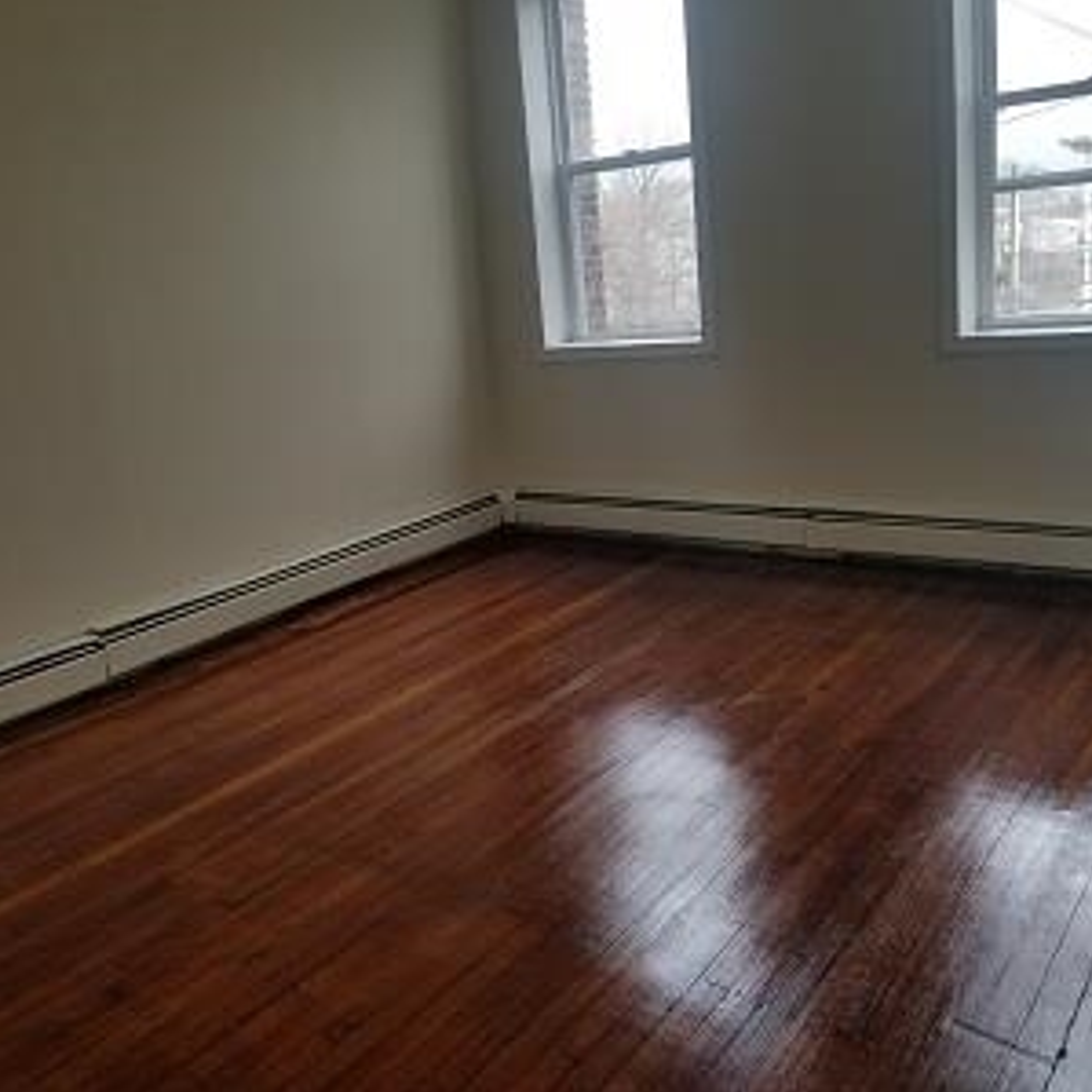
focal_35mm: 31
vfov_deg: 52.5
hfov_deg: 52.2
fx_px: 1106
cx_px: 435
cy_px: 542
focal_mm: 4.25
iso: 50
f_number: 1.7
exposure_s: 1/256
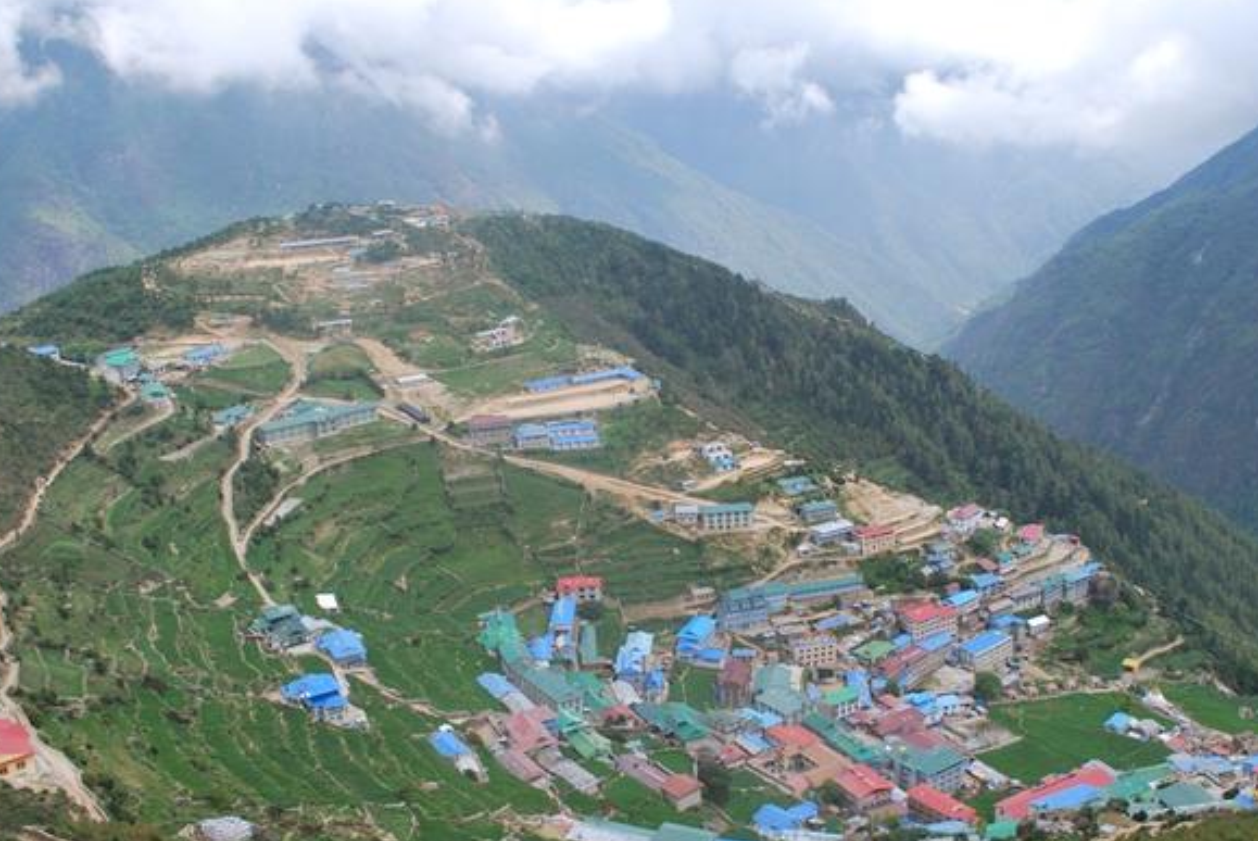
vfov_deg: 37.9
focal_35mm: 35
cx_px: 643
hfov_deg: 54.4
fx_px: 1224
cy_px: 465
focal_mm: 18
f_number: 7.1
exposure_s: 1/320
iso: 200
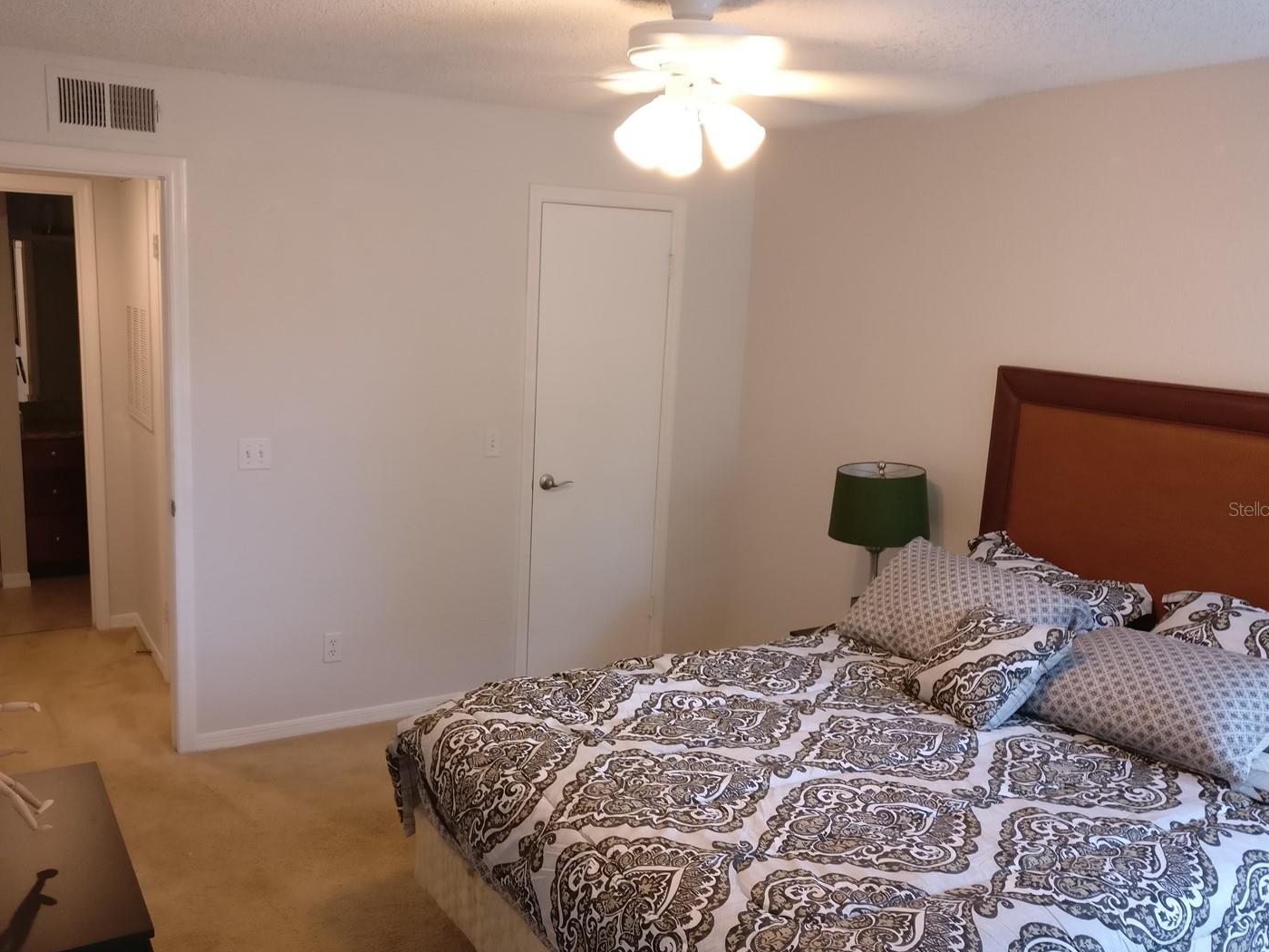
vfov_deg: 44.1
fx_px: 1173
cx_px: 589
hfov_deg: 56.8
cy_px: 509
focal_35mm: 32
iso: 250
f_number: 2
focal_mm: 4.26
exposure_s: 1/25
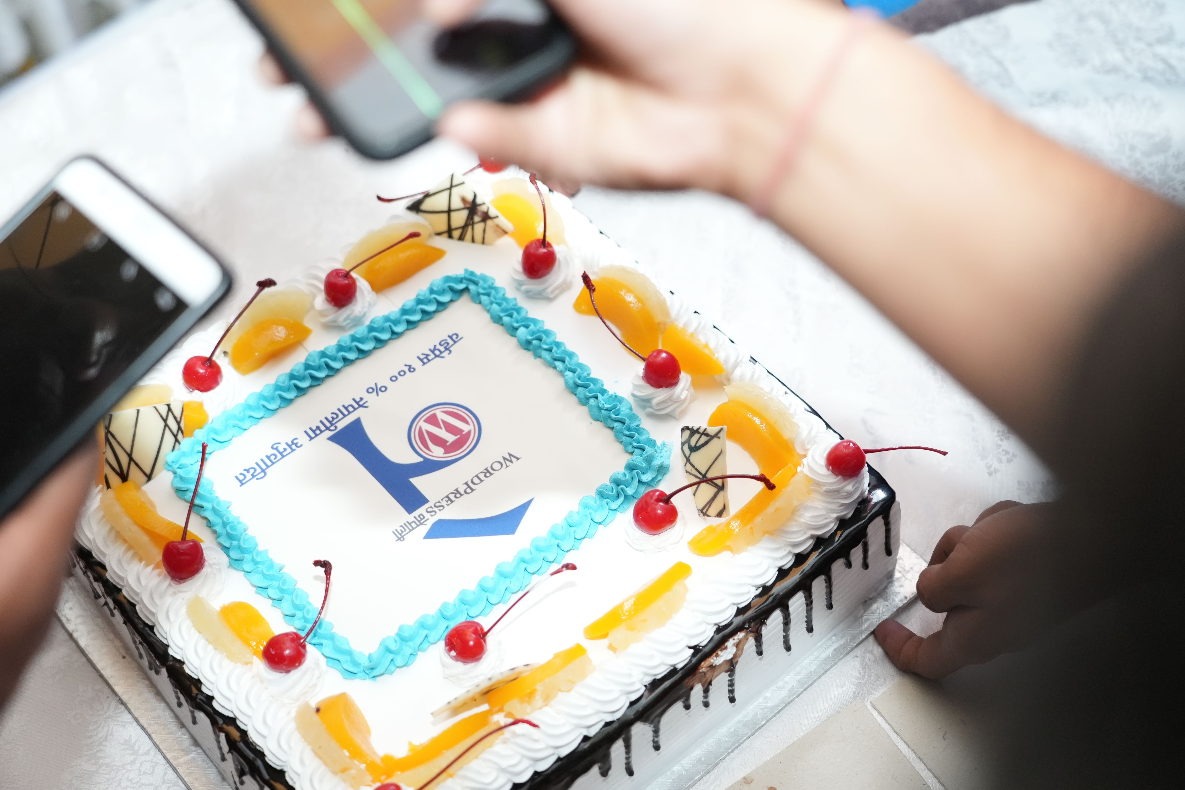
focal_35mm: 58
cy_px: 395
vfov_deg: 23.4
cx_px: 592
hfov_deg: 34.5
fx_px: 1909
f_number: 4
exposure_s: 1/200
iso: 3200
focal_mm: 58
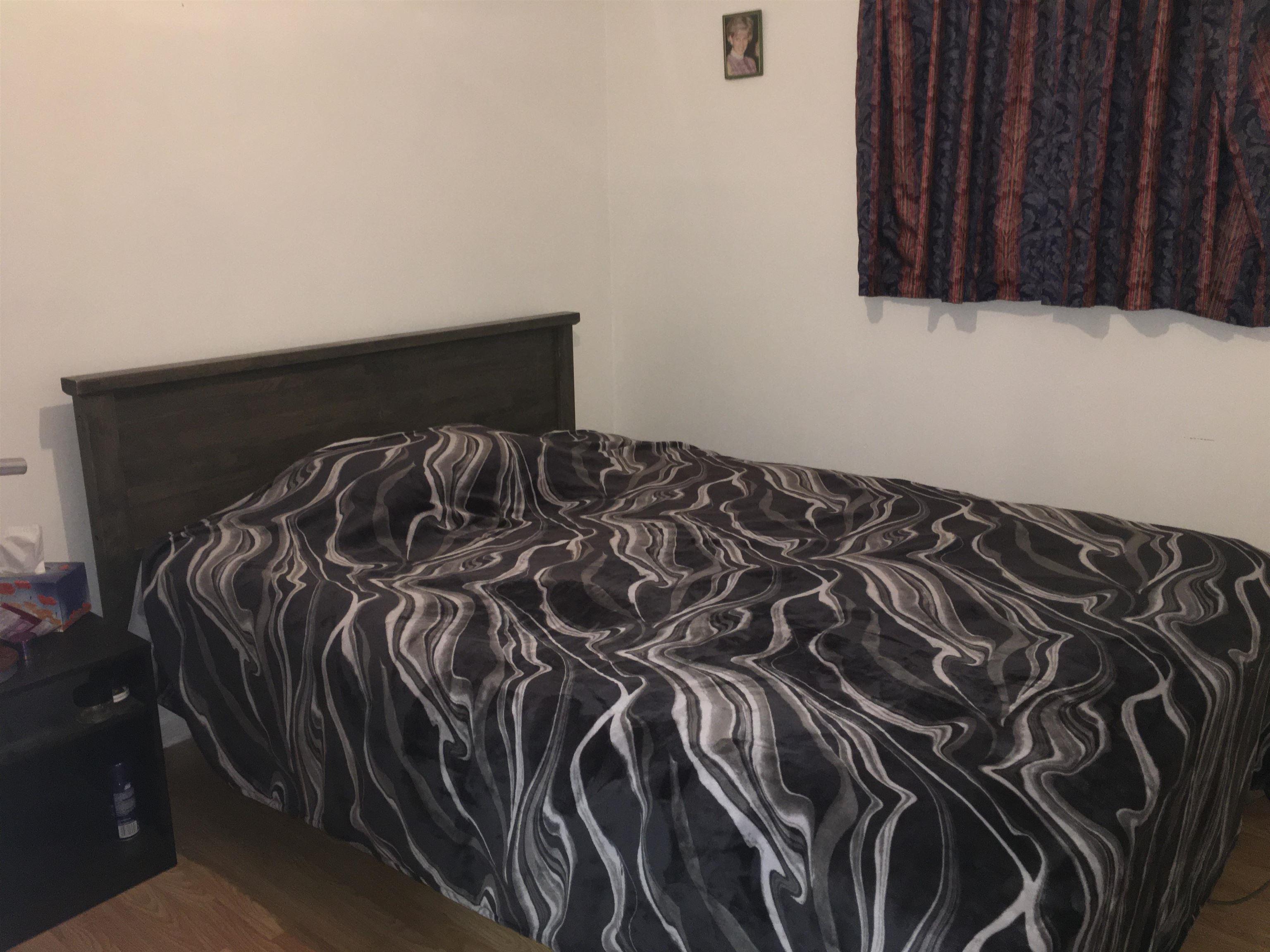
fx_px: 1064
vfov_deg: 48.2
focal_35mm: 29
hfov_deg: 61.7
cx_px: 635
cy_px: 476
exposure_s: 1/16
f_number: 2.2
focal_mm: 4.15
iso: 80
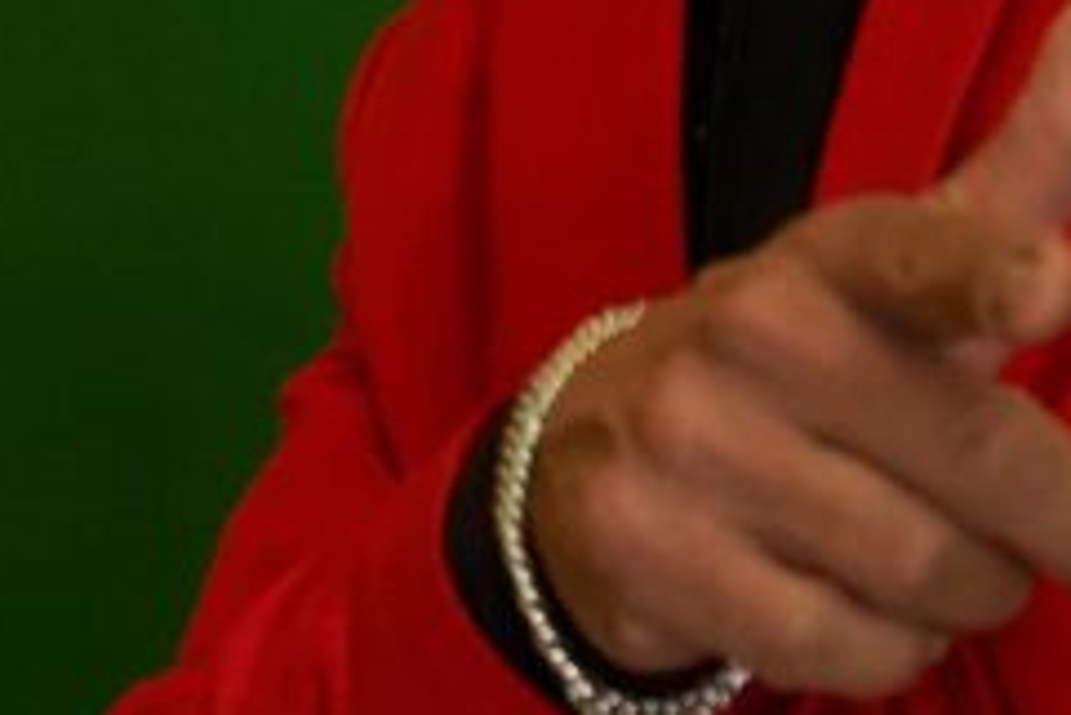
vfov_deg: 5.4
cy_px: -258
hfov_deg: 8.1
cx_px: 324
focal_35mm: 254
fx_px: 7561
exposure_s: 1/60
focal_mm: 34
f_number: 3.2
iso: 4000
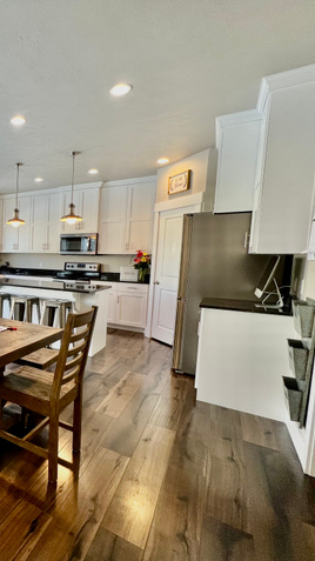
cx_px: -22
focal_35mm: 19
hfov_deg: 45.5
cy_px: 281
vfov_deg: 89.6
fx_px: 282
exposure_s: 1/120
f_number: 1.8
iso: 100
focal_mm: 1.57
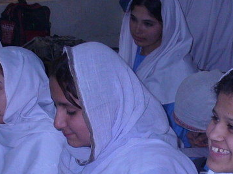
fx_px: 922
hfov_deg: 14.3
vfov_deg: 10.8
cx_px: 206
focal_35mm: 137
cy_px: 158
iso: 100
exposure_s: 1/60
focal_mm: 7.9
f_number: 3
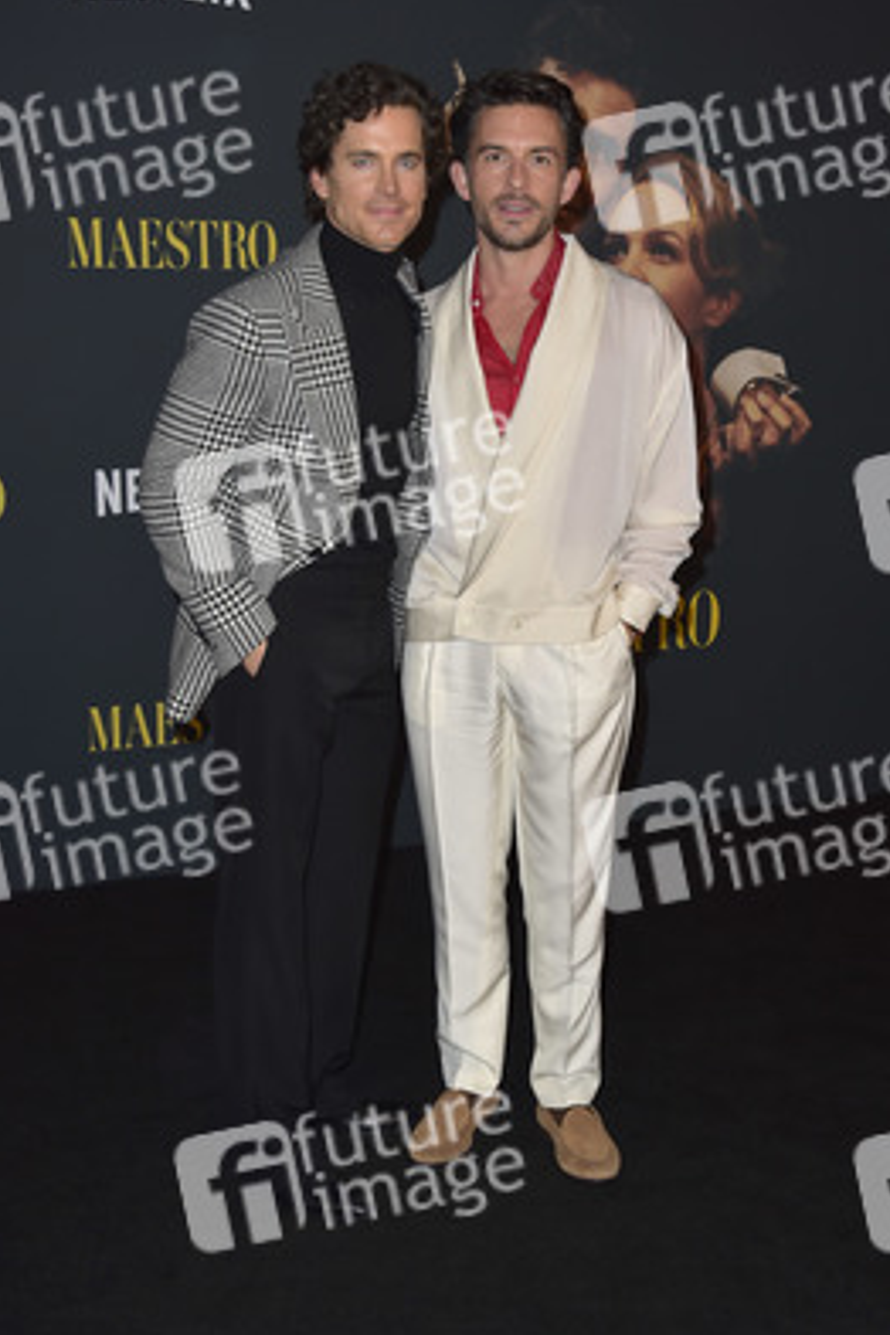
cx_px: 450
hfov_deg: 24.2
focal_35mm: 56
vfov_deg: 35.6
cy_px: 662
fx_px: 2077
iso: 320
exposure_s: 1/250
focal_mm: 55
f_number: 6.3
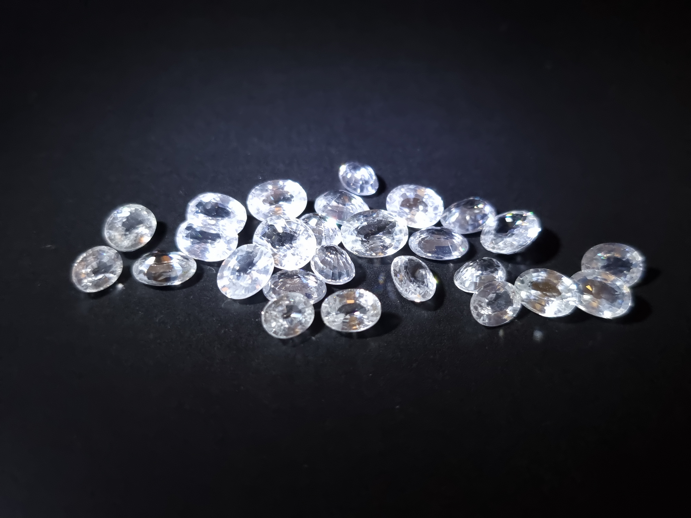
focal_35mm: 26
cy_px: 259
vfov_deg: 53.1
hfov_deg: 67.3
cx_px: 346
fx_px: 519
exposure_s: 1/50
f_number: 1.8
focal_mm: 5.4
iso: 500
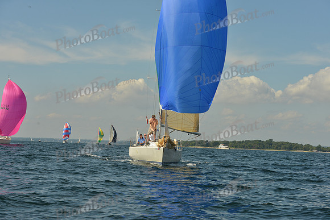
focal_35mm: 70
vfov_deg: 19.5
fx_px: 642
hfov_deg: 28.8
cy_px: 110
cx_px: 165
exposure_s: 1/1250
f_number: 9
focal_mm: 70
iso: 320
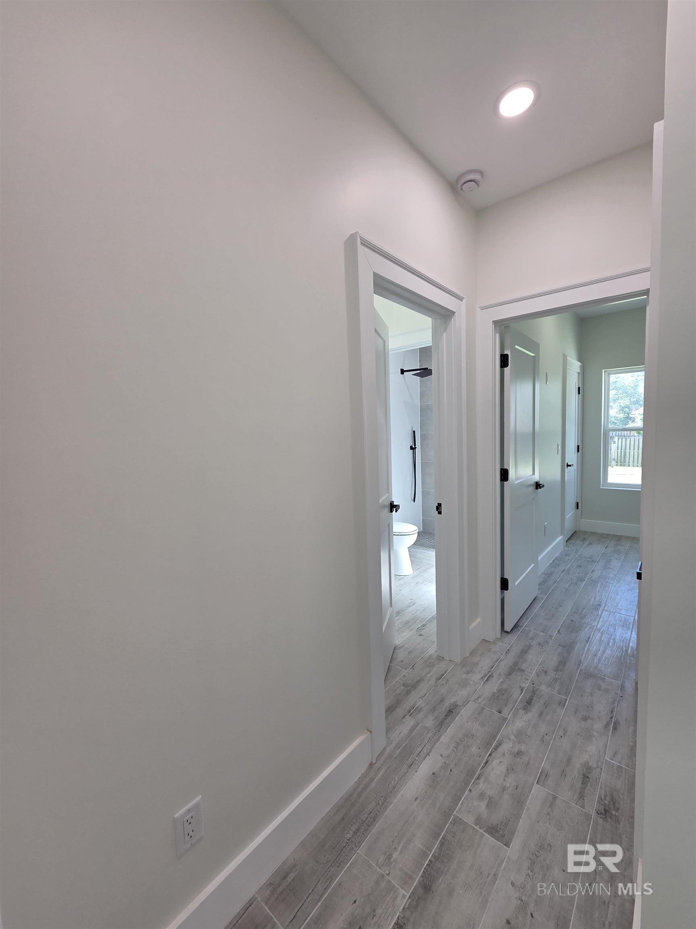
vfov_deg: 106.2
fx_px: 349
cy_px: 464
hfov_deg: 89.9
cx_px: 348
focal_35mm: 13
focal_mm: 2.2
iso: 100
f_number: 2.2
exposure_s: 1/120
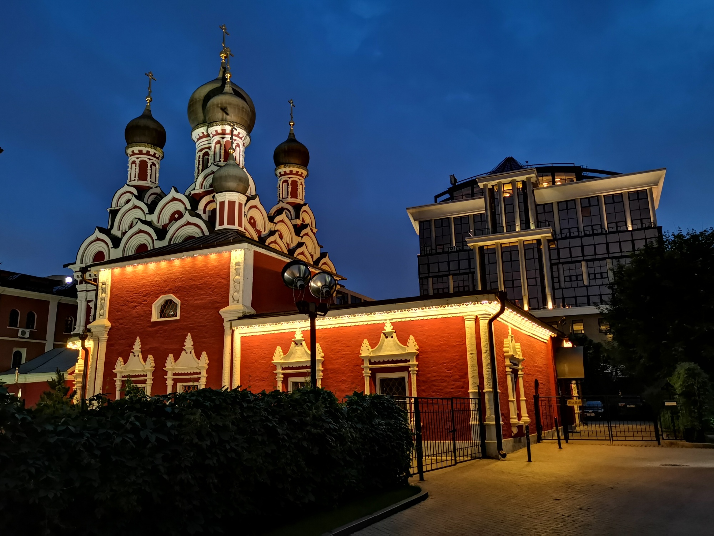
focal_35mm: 29
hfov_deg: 61.7
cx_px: 357
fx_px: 598
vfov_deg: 48.2
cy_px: 268
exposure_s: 4
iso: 400
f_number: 1.8
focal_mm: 5.58
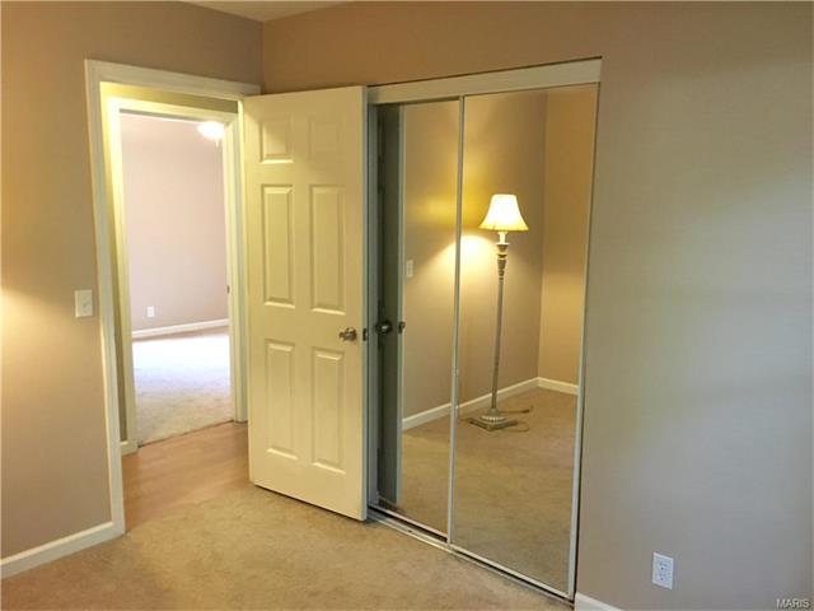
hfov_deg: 61.7
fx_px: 682
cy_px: 306
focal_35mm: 29
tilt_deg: -8.3
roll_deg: +0.0
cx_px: 407
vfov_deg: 48.2
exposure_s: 1/20
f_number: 2.2
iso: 200
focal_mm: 4.15
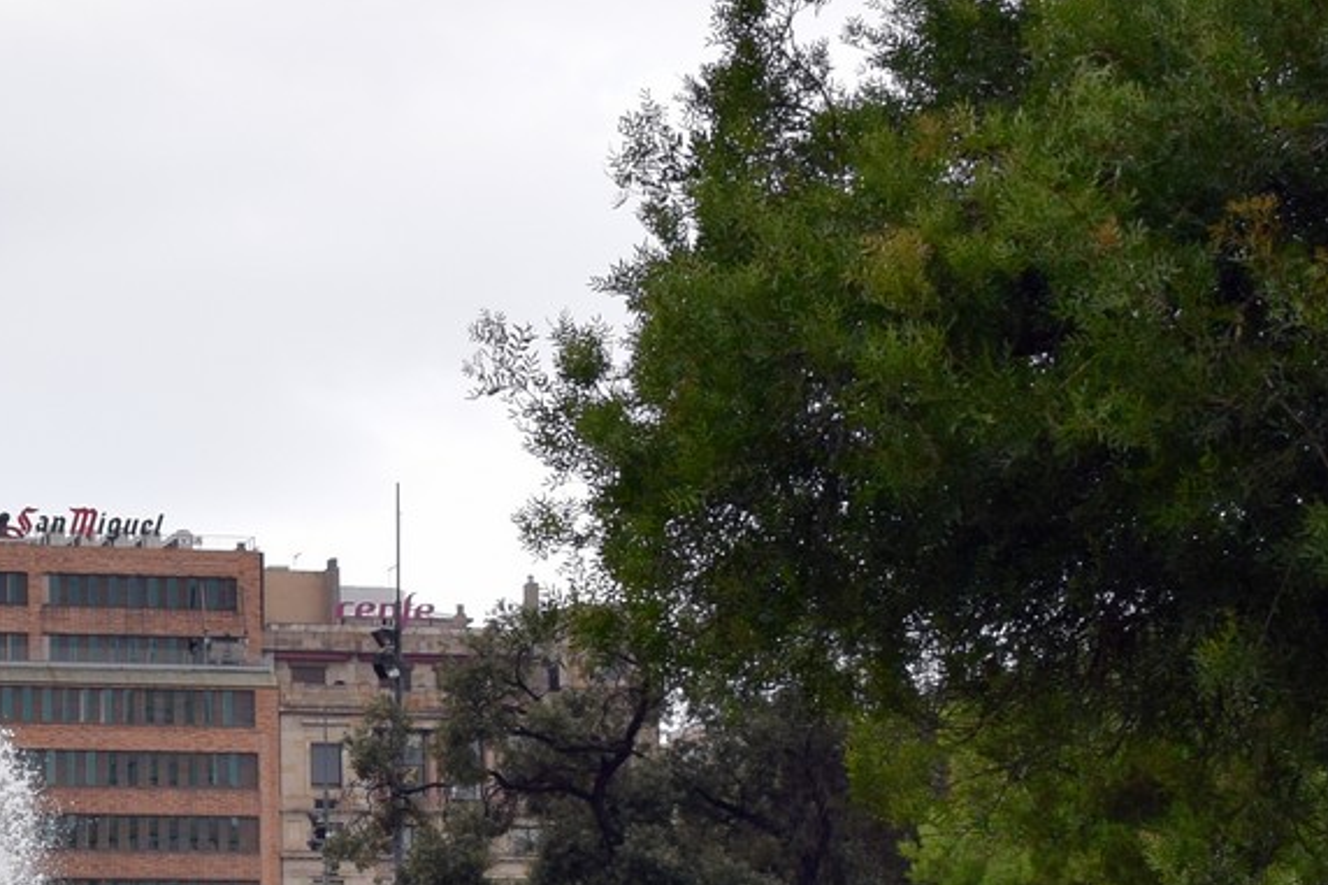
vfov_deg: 13.1
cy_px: 987
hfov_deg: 19.3
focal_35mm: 102
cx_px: -84
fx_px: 3761
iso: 200
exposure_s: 1/320
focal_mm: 18
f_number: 9
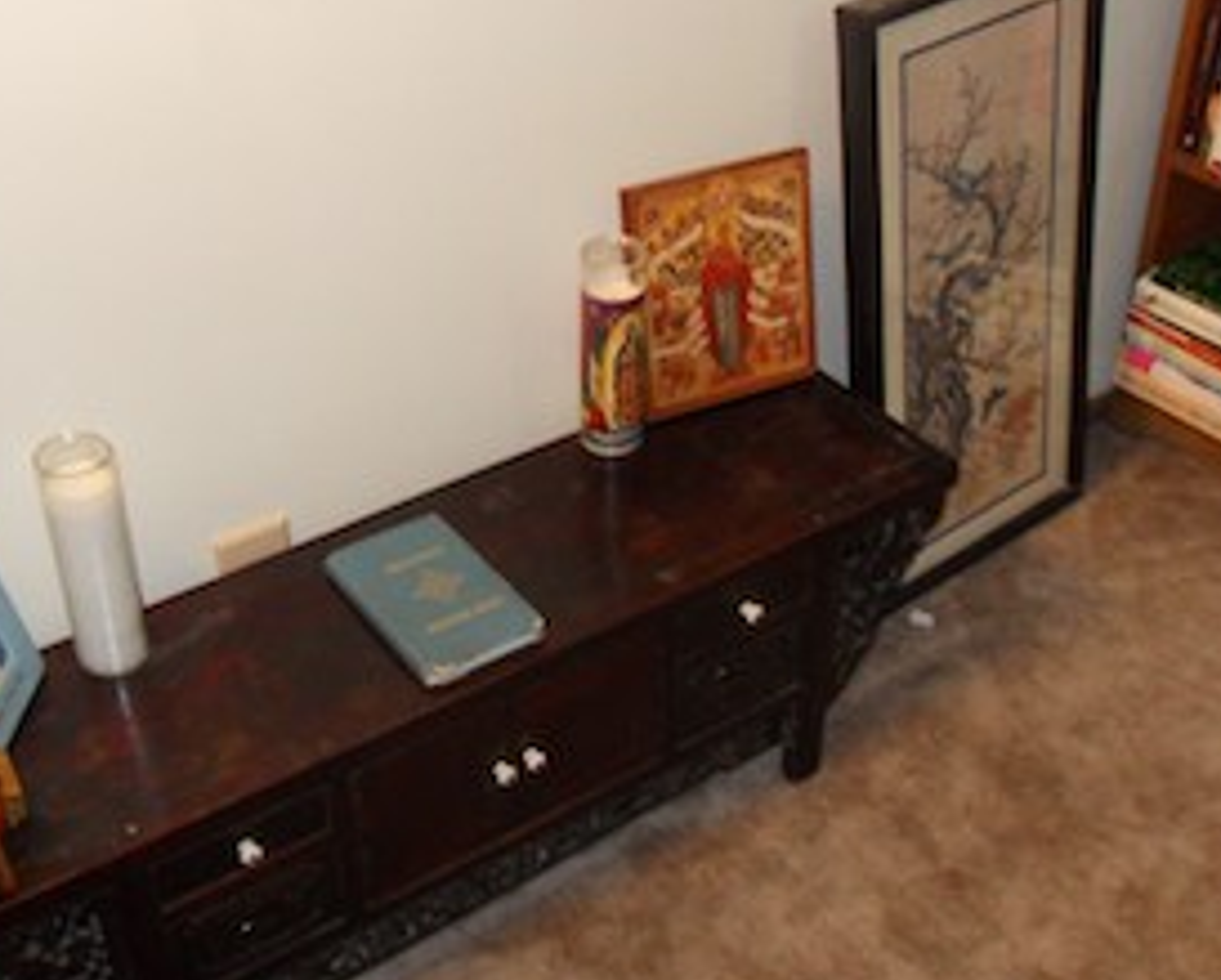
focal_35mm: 48
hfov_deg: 38.7
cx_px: 577
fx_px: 1736
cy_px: 470
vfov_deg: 31.5
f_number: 3.5
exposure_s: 1/45
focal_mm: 6.3
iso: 400
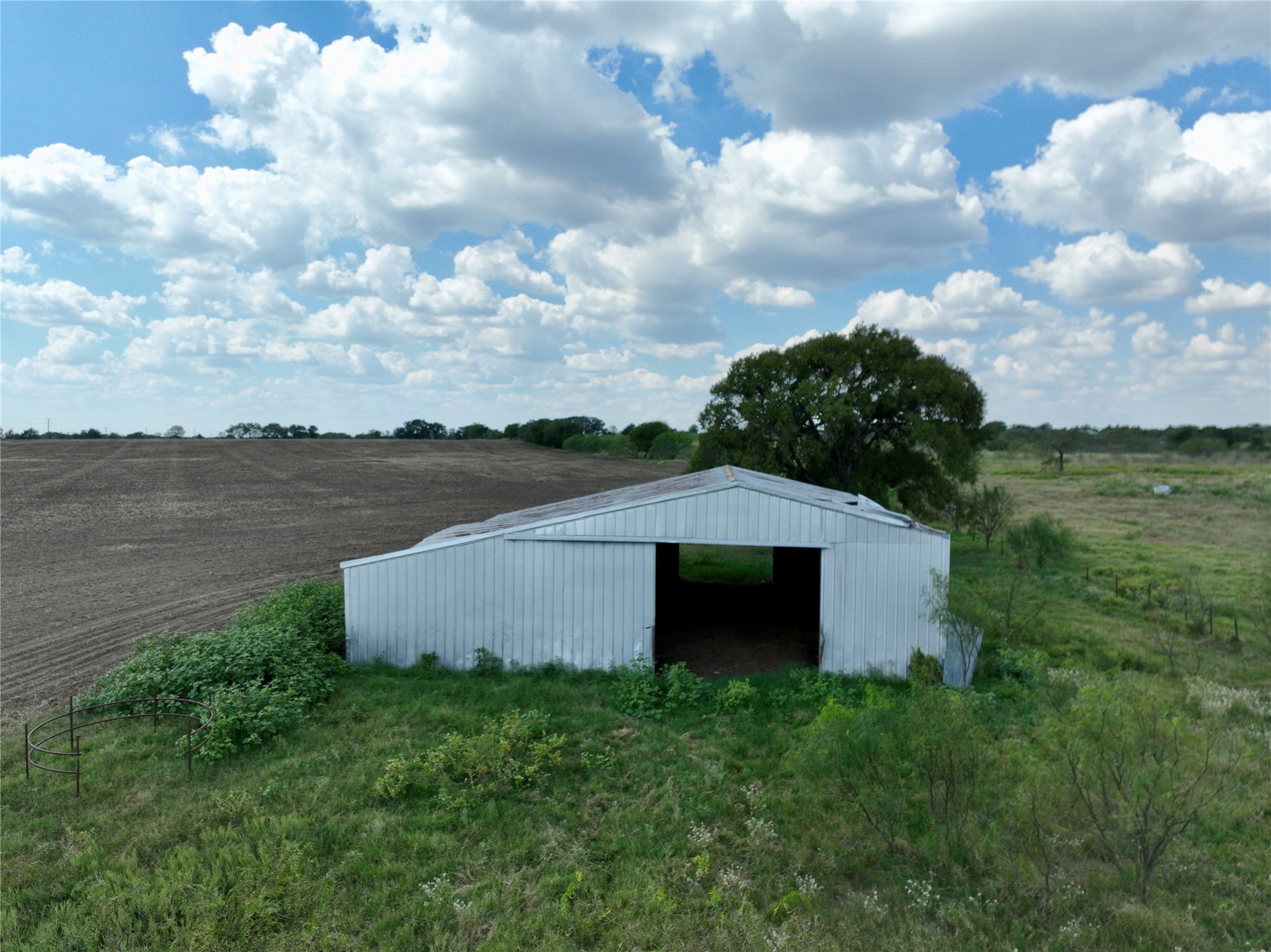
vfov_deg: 56.8
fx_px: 881
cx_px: 636
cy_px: 476
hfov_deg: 71.6
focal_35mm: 24
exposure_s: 1/2500
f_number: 2.8
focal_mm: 12.29
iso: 200
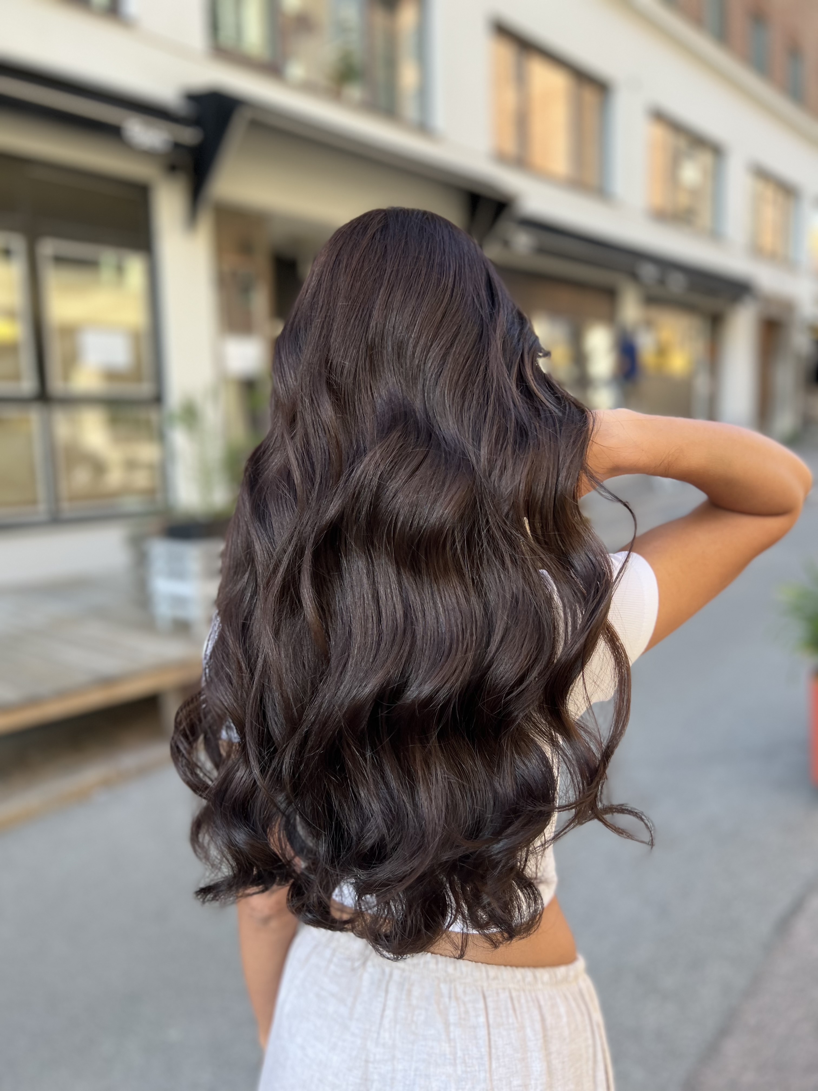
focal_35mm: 26
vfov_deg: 67.3
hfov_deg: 53.1
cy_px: 546
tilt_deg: -7.8
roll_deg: +1.7
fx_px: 819
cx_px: 409
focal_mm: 5.7
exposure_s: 1/240
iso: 40
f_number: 1.5
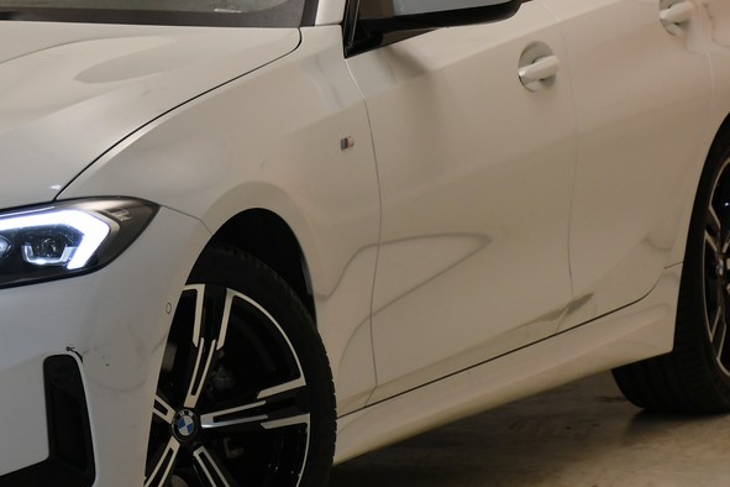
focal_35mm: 256
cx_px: 5
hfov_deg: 8.0
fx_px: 5191
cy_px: 171
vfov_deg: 5.4
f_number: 5
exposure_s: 1/40
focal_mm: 75
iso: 720
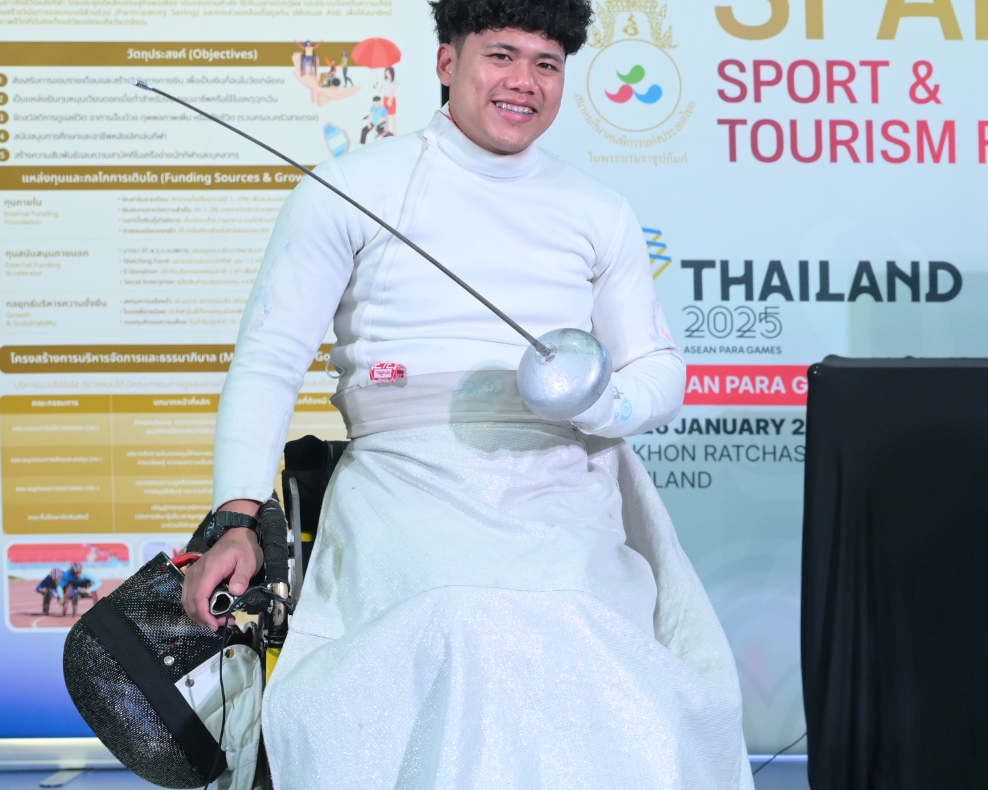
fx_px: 3157
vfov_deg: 14.3
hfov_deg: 17.0
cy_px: 319
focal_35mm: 108
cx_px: 1186
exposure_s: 1/160
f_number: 4
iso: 1000
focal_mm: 42
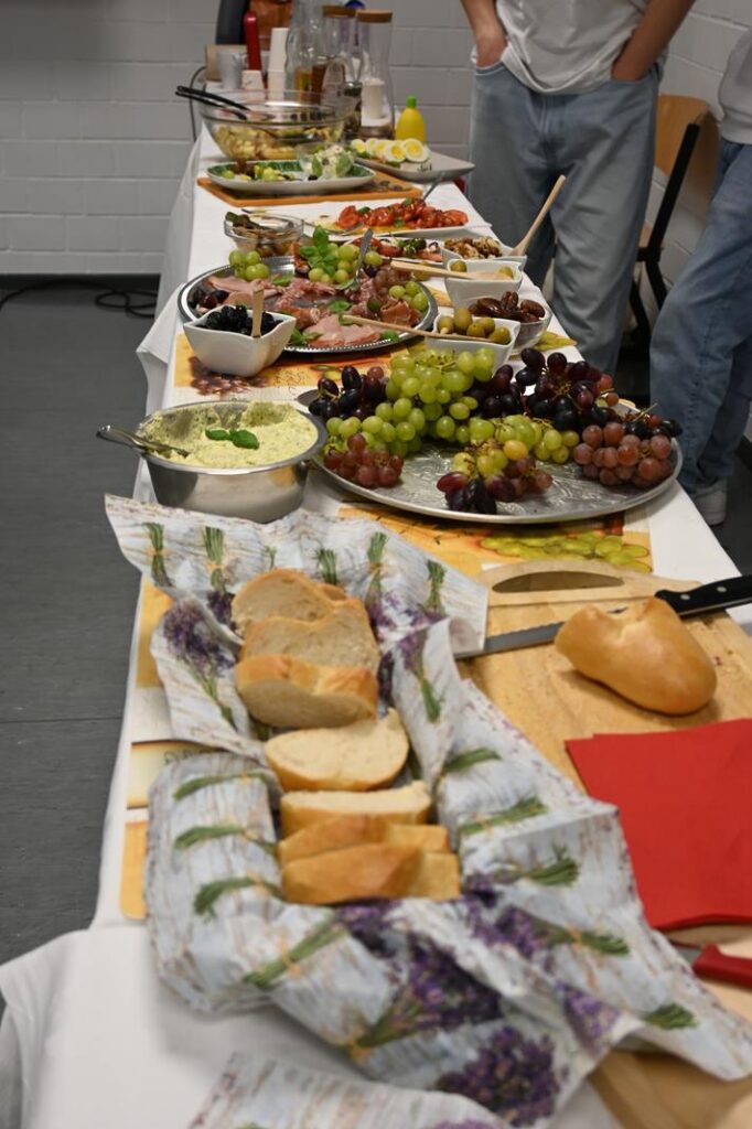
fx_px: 1293
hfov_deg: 32.4
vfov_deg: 47.2
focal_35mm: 41
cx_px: 376
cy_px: 564
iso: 160
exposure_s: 1/40
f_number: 4.5
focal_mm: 27.5
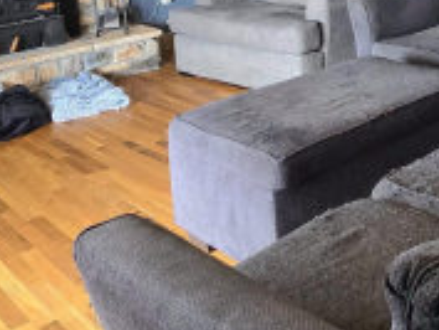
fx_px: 622
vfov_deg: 27.2
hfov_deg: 37.3
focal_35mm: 49
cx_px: 361
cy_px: -32
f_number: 2.2
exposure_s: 1/60.2
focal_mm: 2.2
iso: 500
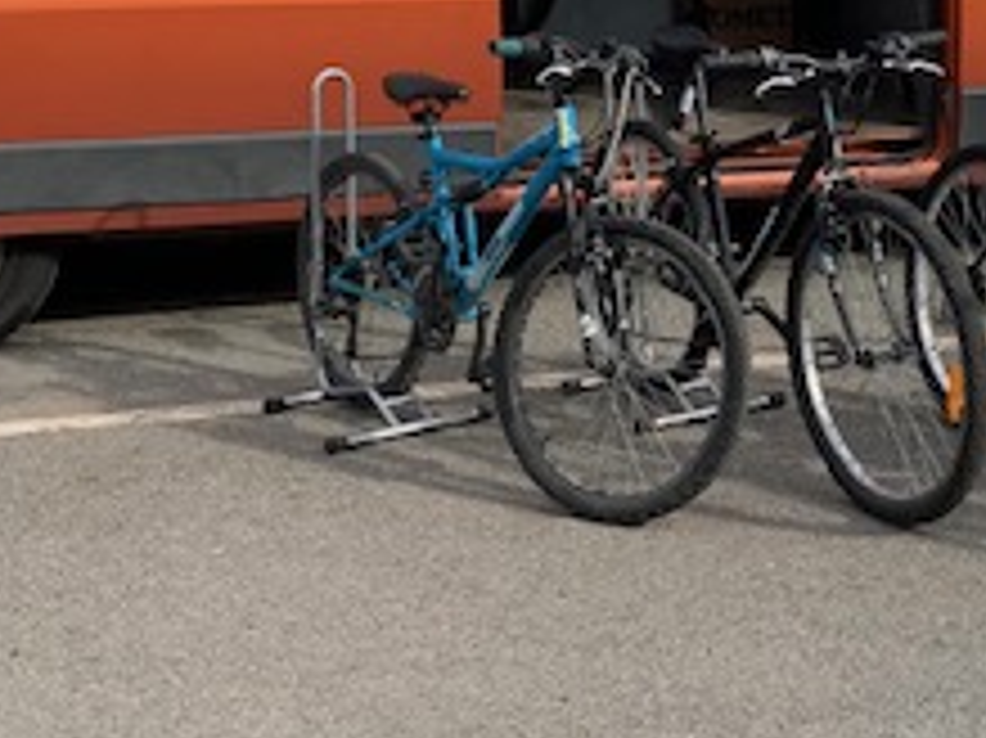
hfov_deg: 25.2
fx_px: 2164
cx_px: 792
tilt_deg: -7.0
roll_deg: +0.4
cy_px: 104
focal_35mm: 76
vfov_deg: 19.1
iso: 25
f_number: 1.8
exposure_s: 1/1314
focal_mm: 4.25
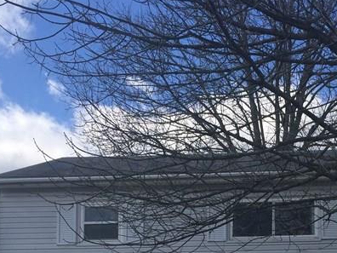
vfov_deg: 18.5
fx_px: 730
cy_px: 308
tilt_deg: +5.3
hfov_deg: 25.2
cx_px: 303
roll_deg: +0.2
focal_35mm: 75
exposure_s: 1/1582
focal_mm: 4.15
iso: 32
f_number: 2.2
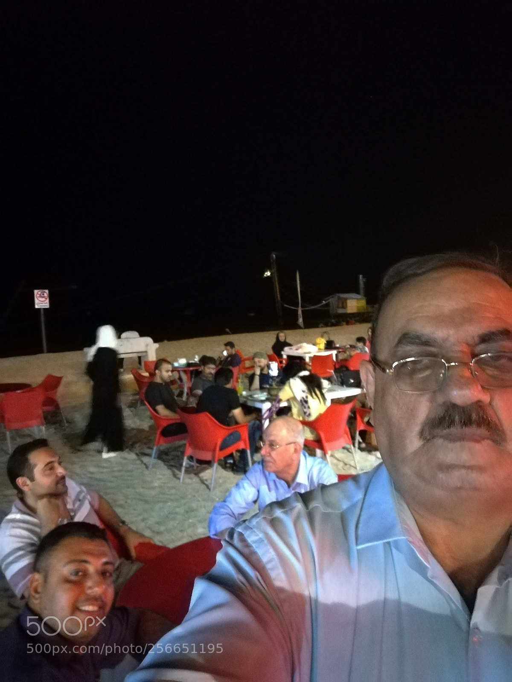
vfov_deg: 67.3
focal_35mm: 26
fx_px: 513
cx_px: 256
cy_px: 341
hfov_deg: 53.1
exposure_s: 1/12.5
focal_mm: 3.38
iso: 1600
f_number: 2.4
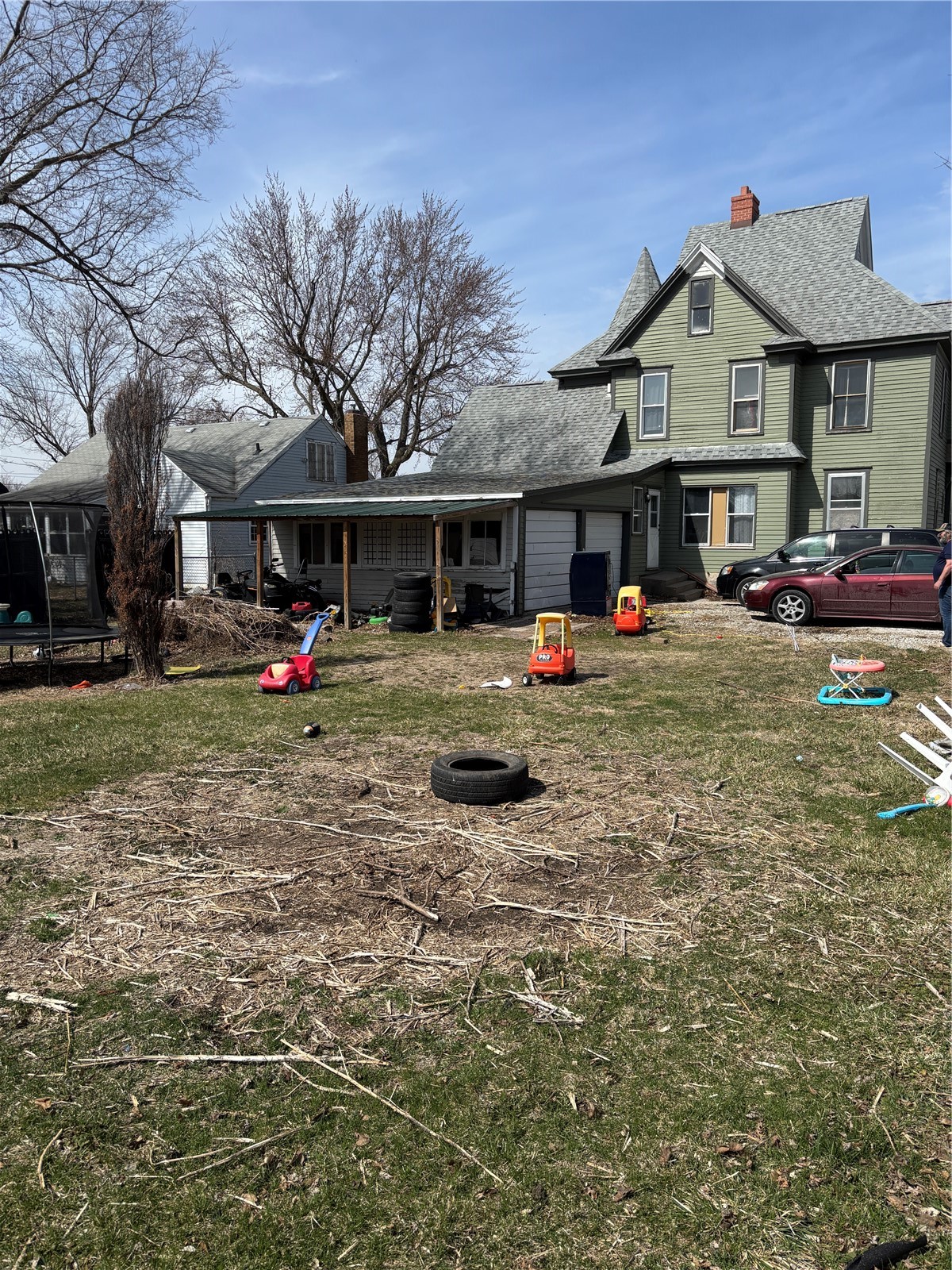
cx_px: 476
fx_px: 953
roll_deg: -0.6
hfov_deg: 53.1
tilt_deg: -6.1
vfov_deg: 67.3
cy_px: 635
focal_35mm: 26
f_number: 1.6
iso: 50
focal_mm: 5.96
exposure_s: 1/3650
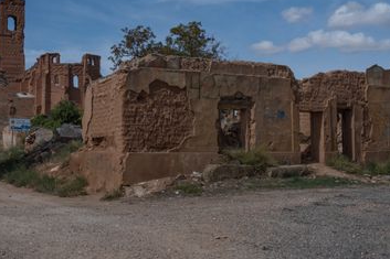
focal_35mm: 61
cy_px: 77
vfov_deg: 22.1
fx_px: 660
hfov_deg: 32.6
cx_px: 131
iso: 100
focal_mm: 27.7
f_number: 4
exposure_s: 1/250
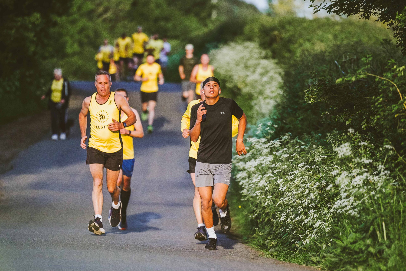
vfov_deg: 4.6
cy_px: 136
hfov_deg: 6.9
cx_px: 203
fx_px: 3383
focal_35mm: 300
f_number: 2.8
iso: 500
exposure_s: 1/6400
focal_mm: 200
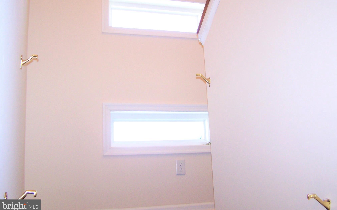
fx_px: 377
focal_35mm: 41
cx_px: 171
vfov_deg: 31.2
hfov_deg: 48.2
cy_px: 85
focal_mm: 6.3
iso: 140
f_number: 2.8
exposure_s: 1/60
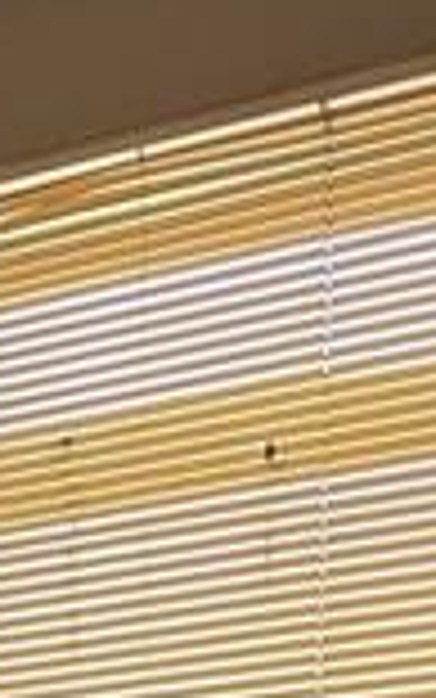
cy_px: 1315
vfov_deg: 16.9
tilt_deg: -2.8
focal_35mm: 98
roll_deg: +0.6
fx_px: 1861
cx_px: -418
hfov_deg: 12.0
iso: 125
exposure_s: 1/120
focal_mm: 2.22
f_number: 2.2
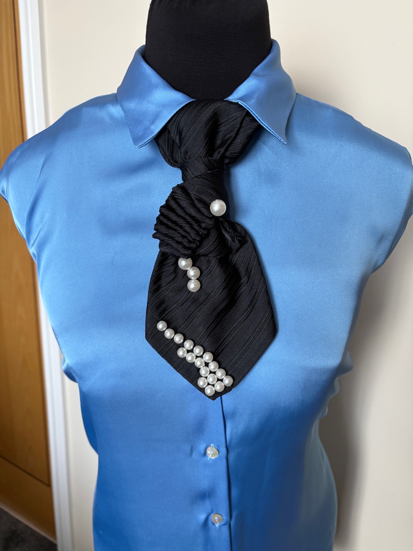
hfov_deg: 53.1
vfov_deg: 67.3
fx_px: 414
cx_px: 206
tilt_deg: -14.5
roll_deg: -1.9
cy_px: 276
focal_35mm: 26
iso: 200
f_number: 1.6
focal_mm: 5.96
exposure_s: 1/60
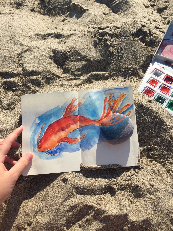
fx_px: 193
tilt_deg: -65.7
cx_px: 86
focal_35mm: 29
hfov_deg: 48.2
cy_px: 116
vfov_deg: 61.7
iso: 32
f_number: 2.2
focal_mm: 4.15
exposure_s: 1/2198
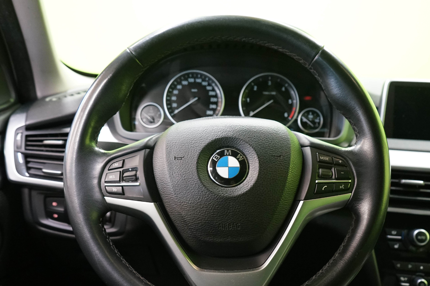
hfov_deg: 53.1
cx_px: 229
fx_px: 430
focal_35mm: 36
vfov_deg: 36.7
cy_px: 170
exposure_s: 1/15
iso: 3200
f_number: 5
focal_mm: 30
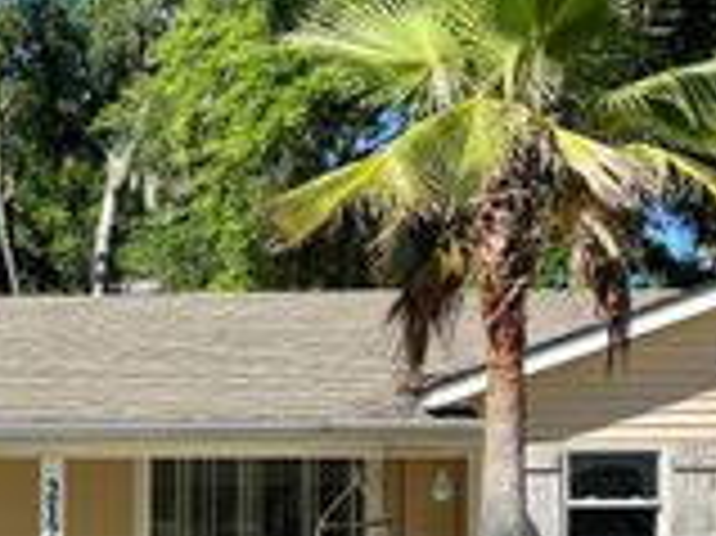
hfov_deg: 23.3
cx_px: 77
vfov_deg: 17.6
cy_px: 516
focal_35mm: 82
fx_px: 1695
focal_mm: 5.96
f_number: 1.6
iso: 50
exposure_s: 1/2024
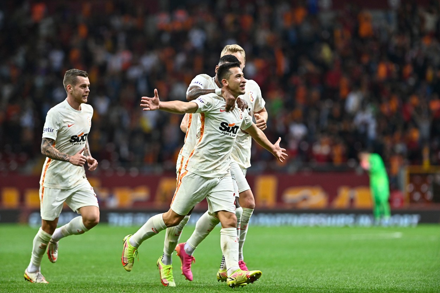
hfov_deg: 6.9
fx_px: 3666
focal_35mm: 300
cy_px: 146
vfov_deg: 4.6
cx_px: 220
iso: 2000
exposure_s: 1/1000
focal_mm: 300
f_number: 4
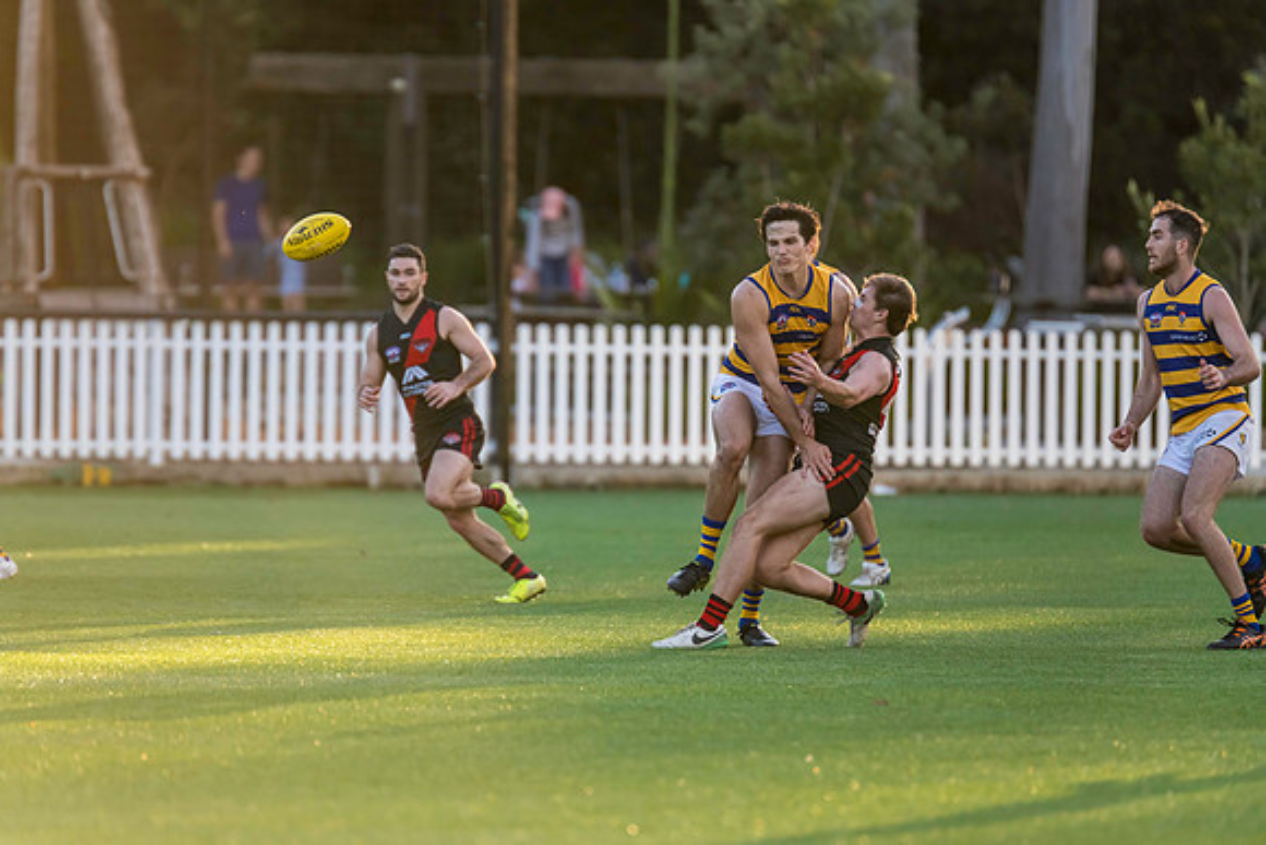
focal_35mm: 477
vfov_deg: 2.9
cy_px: 451
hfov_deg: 4.3
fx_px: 16789
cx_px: 565
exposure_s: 1/2000
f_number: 4
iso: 800
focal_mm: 420
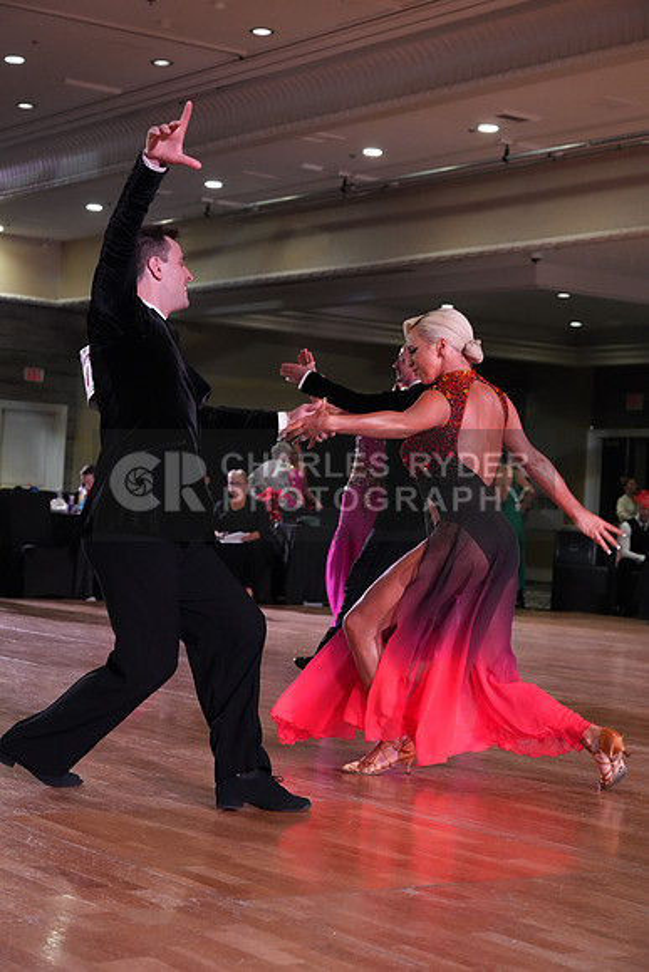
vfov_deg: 29.6
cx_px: 324
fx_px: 1838
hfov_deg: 20.0
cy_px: 486
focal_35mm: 68
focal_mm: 68
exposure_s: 1/320
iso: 5000
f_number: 5.6
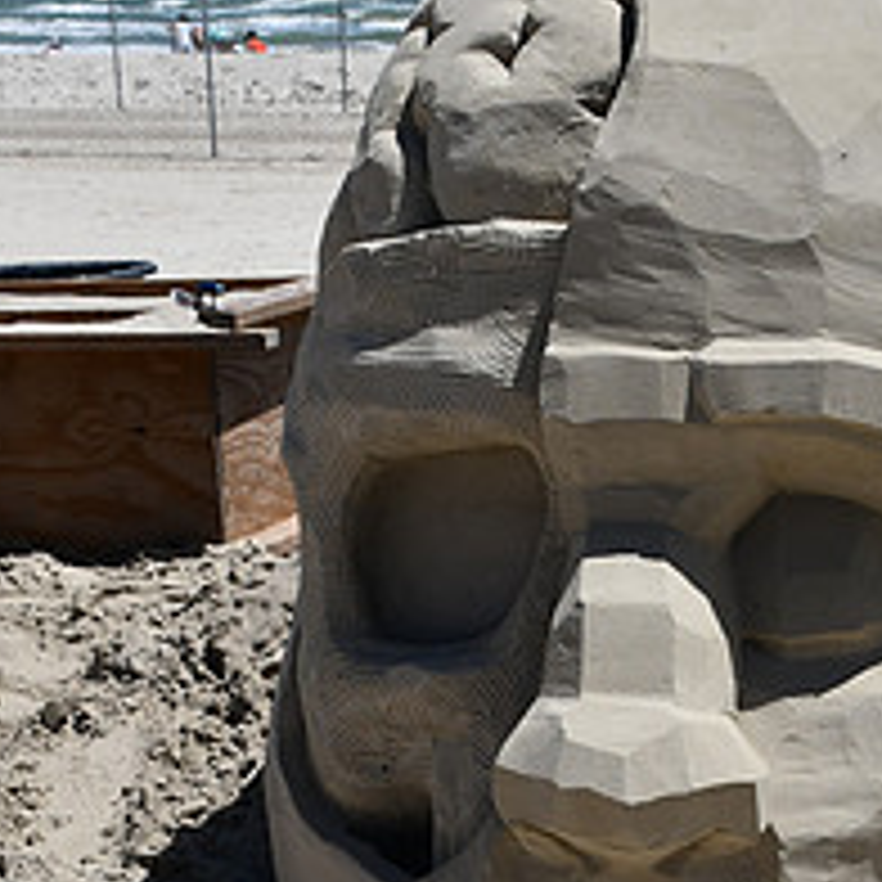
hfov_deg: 17.5
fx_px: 2825
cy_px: 538
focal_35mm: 98
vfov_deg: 17.7
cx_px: 765
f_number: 10
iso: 100
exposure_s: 1/400
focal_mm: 26
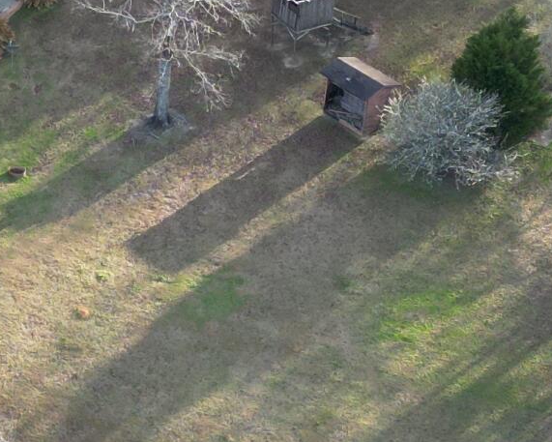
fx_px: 2010
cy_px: 156
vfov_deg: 12.5
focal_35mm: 123
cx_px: -104
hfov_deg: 15.1
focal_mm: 6.72
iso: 100
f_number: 1.7
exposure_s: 1/500
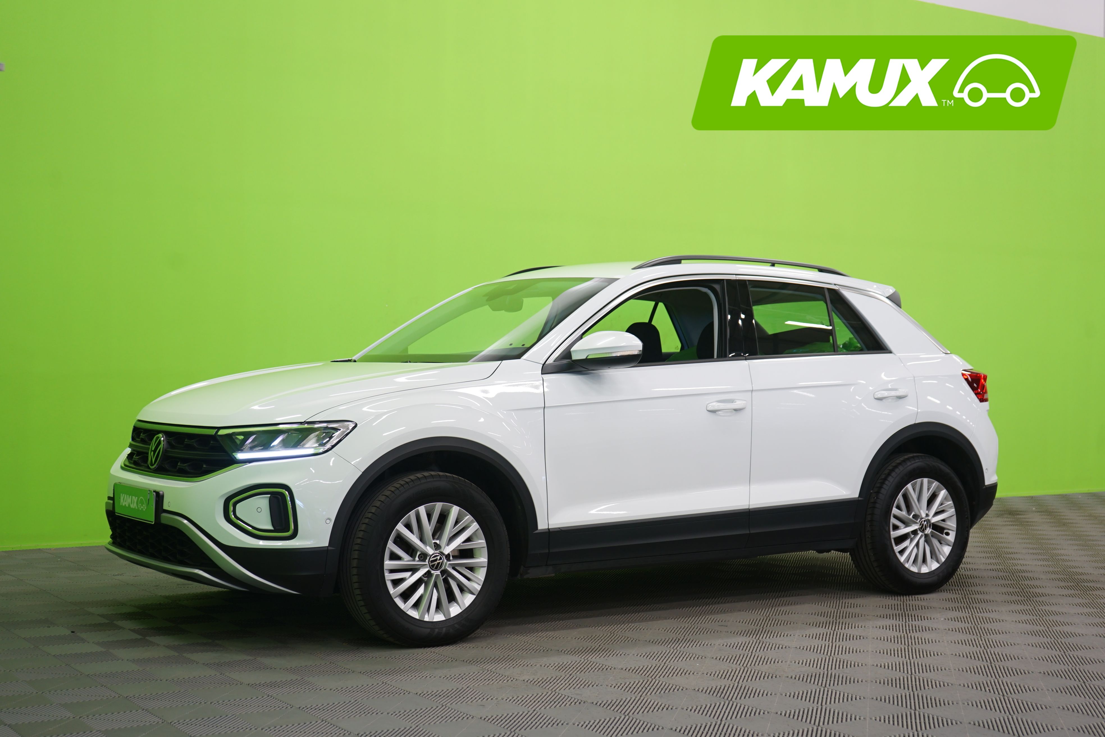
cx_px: 552
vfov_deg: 28.1
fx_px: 1473
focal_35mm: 48
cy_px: 368
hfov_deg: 41.1
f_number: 5
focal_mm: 48
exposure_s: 1/8
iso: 400
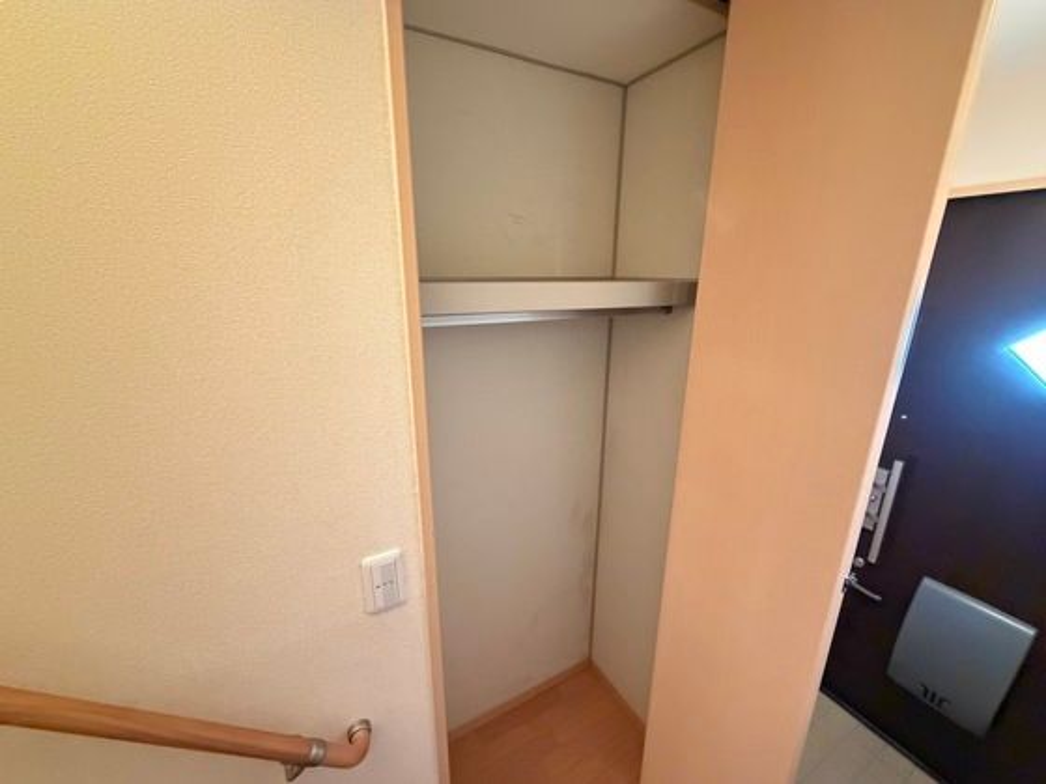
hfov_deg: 102.1
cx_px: 523
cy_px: 392
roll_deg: +0.4
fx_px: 423
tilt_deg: -15.2
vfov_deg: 85.7
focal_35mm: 14
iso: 1600
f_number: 2.2
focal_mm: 2.22
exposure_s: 1/30
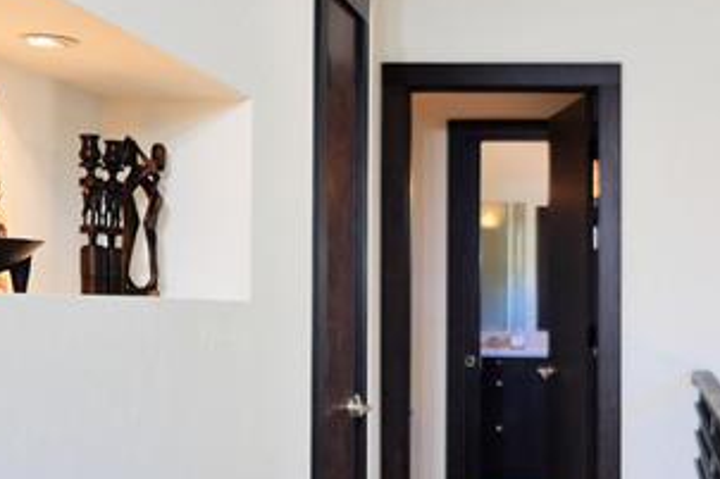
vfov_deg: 22.0
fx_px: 1219
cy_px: 362
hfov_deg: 31.3
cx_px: 656
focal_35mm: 61
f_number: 3.2
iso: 800
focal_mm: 9
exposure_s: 1/320
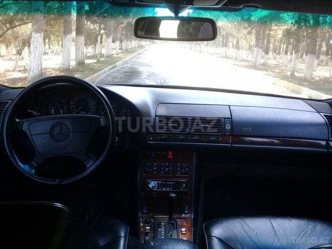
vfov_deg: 45.4
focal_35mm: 31
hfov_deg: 58.4
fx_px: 297
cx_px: 166
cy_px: 124
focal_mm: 3.3
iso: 100
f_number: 2.2
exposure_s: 1/100
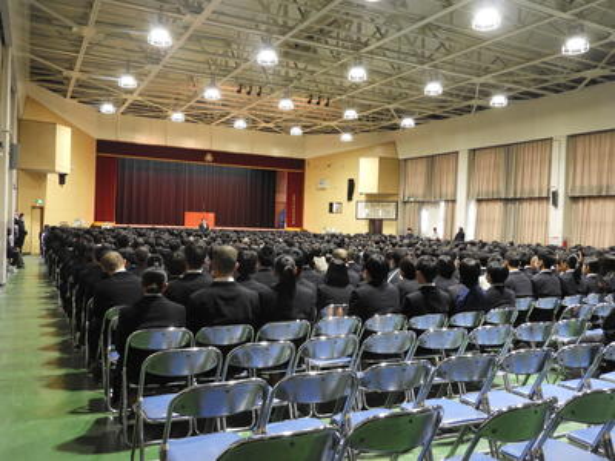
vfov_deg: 46.8
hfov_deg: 60.0
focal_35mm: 30
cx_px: 308
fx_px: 533
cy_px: 230
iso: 400
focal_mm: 5.4
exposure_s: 1/15
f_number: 3.5
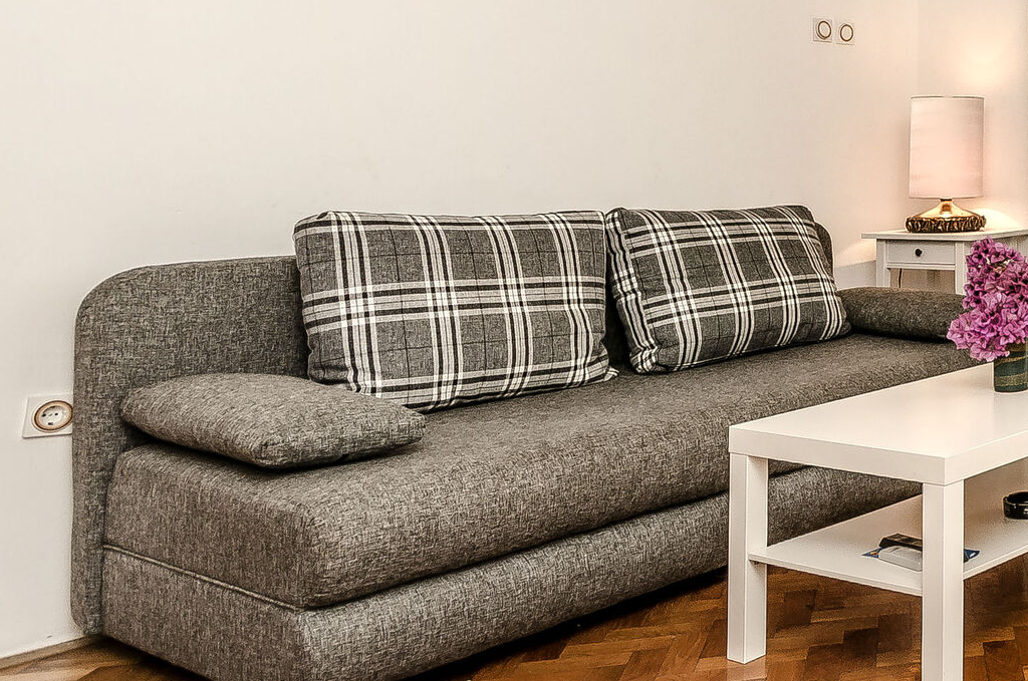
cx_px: 1202
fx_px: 1169
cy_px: 77
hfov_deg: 37.3
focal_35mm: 41
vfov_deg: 31.1
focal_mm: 10
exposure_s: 1/50
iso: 100
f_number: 8
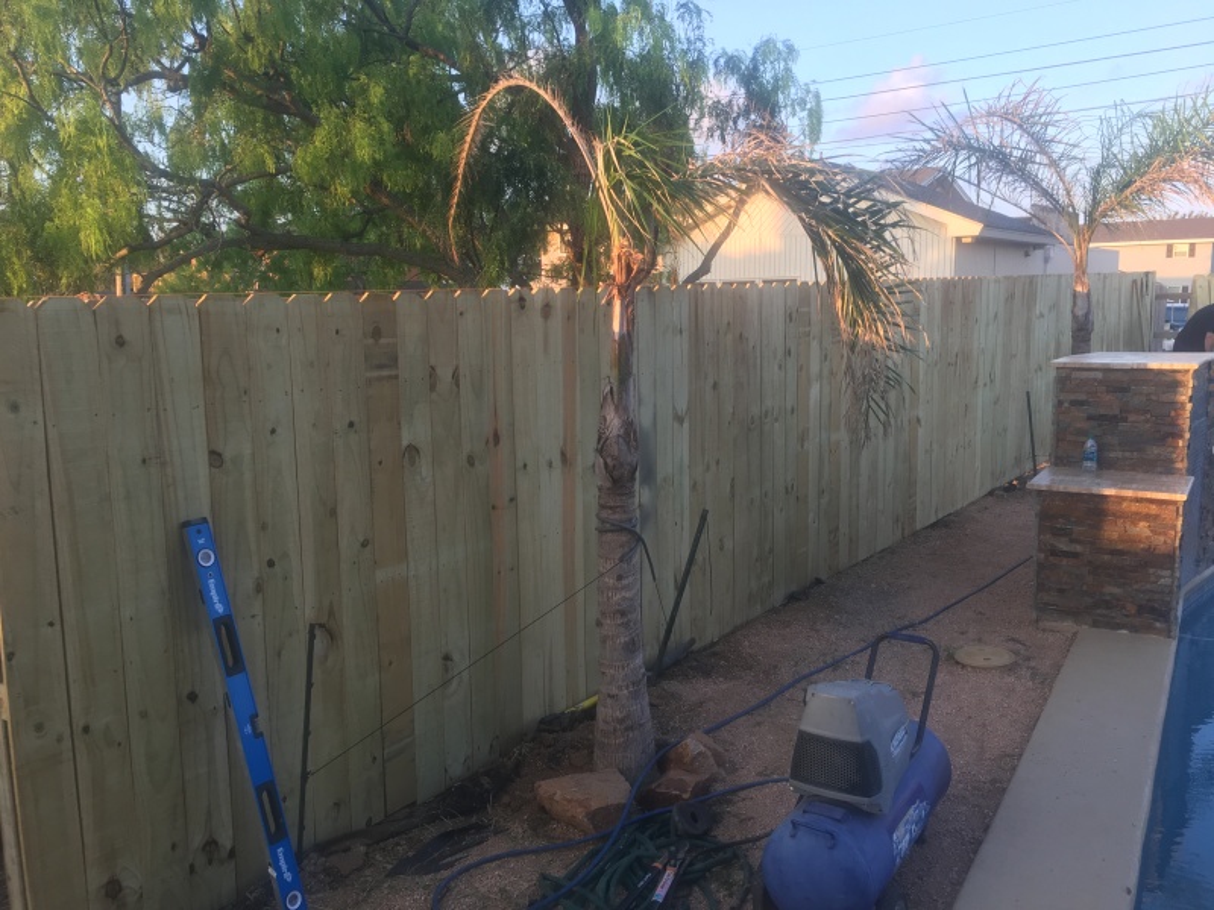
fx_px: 1017
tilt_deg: -9.0
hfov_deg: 61.7
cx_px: 607
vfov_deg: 48.2
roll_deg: +1.2
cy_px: 455
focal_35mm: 29
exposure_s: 1/120
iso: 25
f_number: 2.2
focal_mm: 4.15
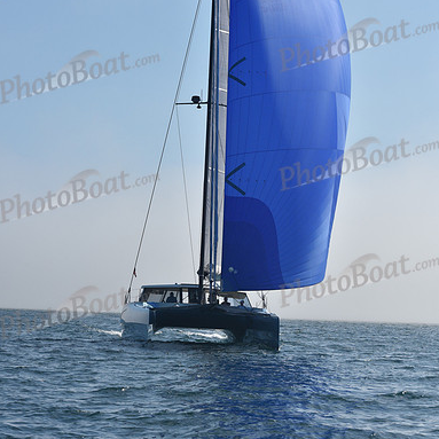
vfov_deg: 19.2
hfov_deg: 19.3
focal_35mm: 90
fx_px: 1291
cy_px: 118
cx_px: 220
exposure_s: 1/1600
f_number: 10
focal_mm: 70
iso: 320
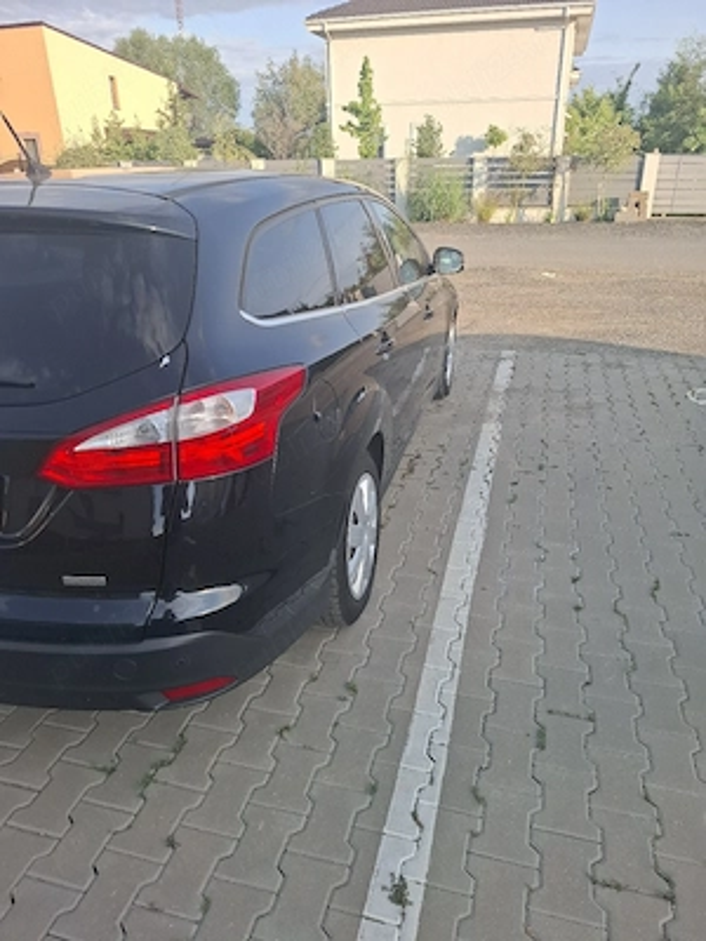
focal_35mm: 23
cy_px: 470
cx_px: 353
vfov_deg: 73.9
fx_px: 625
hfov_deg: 58.9
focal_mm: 5.54
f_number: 1.8
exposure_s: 1/833
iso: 50
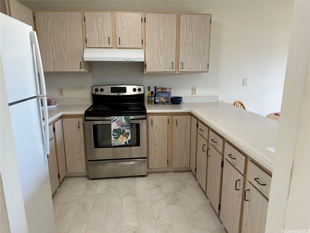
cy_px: 116
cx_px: 155
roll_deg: -0.2
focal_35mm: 24
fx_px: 215
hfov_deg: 71.6
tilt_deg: -13.6
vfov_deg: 56.8
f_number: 1.78
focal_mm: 6.86
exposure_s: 1/120
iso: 160
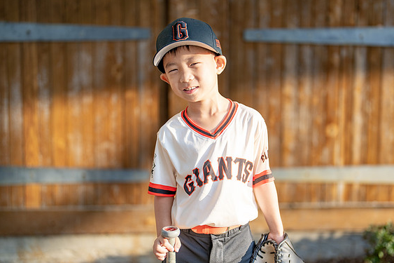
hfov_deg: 33.9
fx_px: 645
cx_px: 223
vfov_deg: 23.0
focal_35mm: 59
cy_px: 143
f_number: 1.2
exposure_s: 1/2000
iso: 100
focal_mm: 50
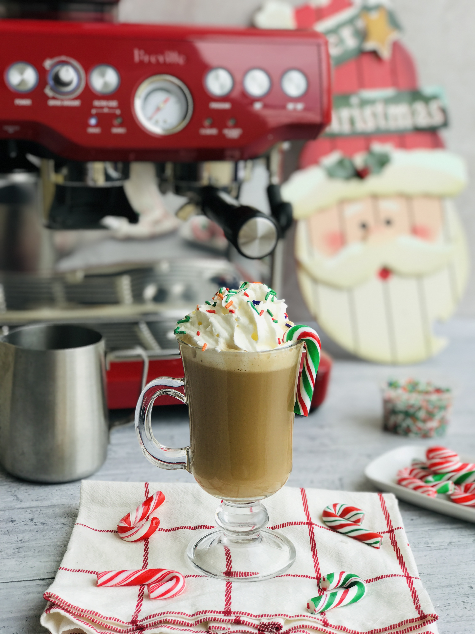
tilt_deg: -14.6
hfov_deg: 25.7
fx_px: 1043
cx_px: 238
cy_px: 317
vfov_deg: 33.8
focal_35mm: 57
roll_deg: -1.1
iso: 20
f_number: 2.8
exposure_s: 1/231
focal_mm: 6.6
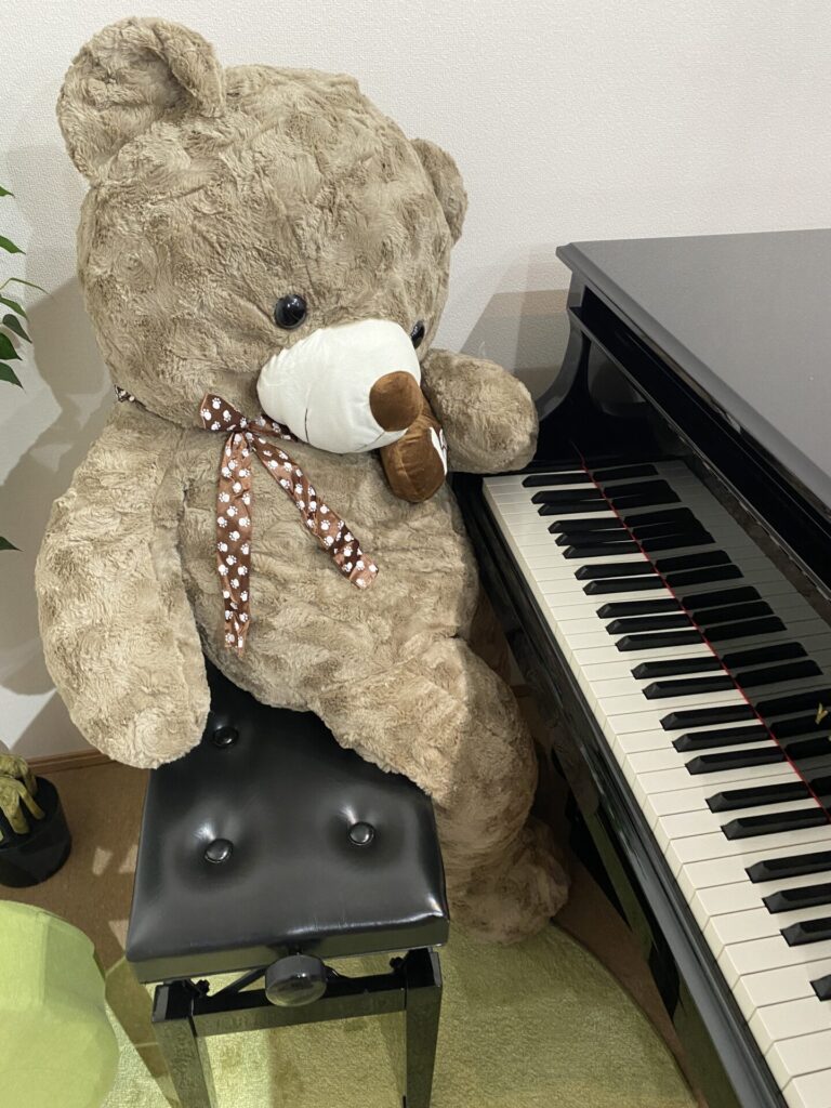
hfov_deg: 53.1
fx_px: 832
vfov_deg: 67.3
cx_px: 416
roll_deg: -4.0
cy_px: 554
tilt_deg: -38.9
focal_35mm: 26
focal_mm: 4.25
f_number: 1.8
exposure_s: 1/60
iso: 160
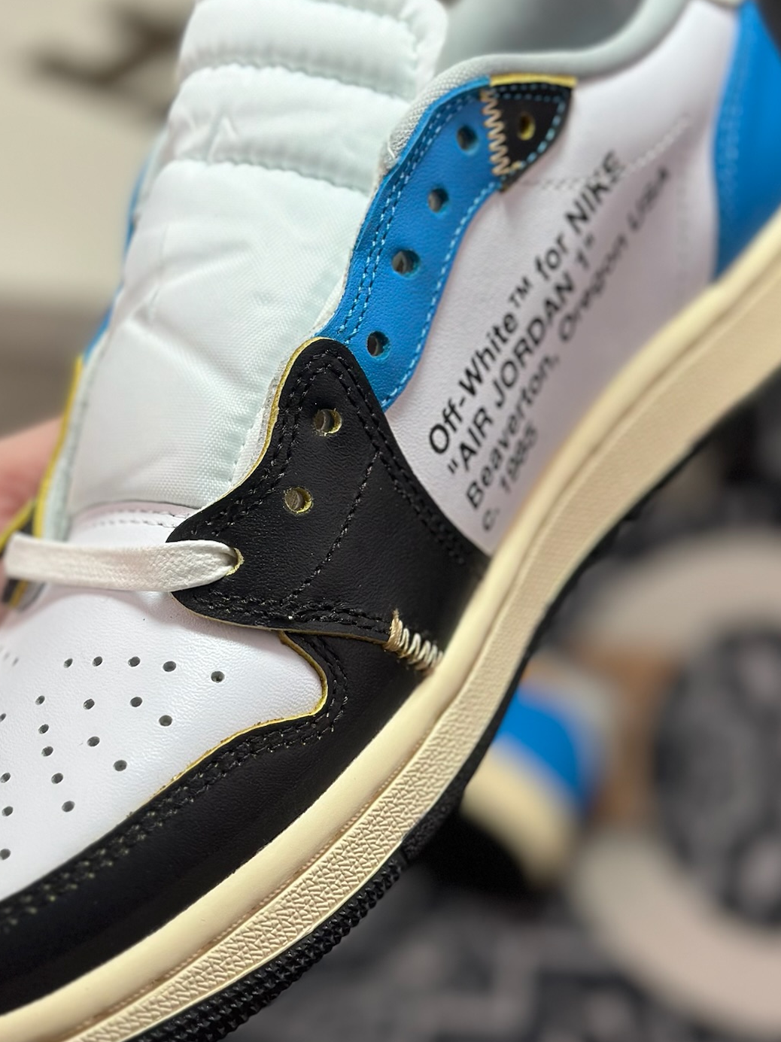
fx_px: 2137
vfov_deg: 27.4
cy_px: 502
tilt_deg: -58.3
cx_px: 317
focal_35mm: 71
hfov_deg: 20.7
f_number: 1.78
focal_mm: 6.86
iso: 80
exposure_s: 1/1667
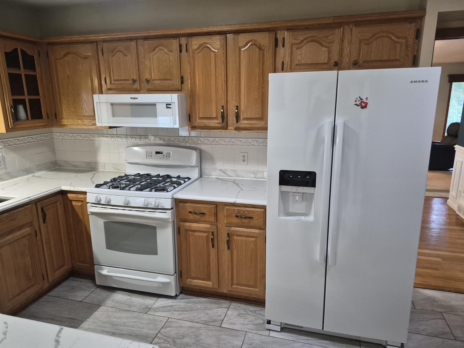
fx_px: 308
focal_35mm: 23
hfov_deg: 73.9
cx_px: 232
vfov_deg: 58.9
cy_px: 174
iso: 1250
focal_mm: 5.4
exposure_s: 1/120
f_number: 1.8
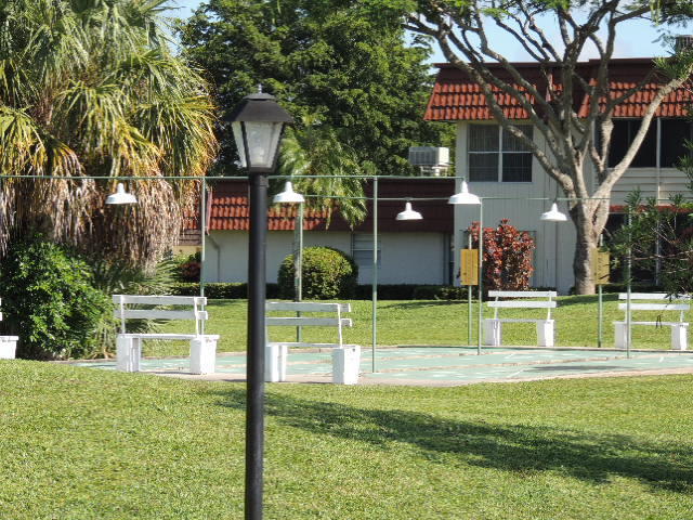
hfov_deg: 11.6
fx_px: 3403
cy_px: 260
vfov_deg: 8.7
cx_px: 346
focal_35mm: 170
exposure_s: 1/320
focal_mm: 30.3
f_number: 4.5
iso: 100
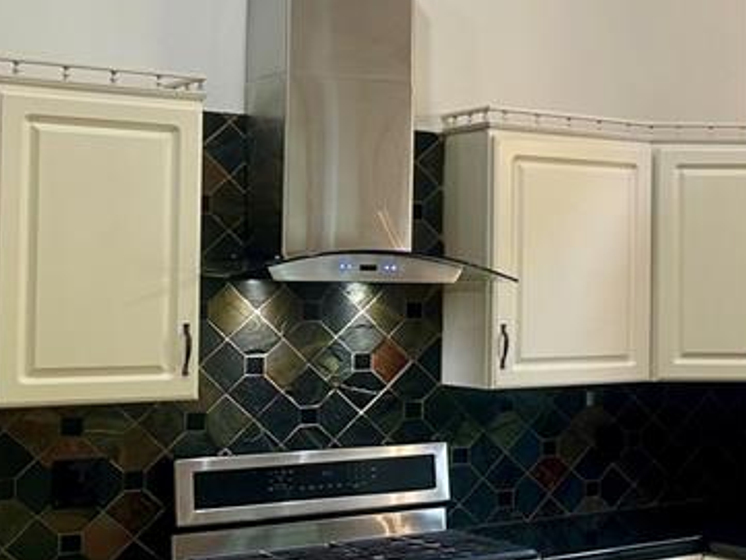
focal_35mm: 68
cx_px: 967
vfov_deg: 21.6
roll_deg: +0.2
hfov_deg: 24.8
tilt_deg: +1.8
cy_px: 248
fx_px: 1466
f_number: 1.78
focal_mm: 6.86
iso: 100
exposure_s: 1/120
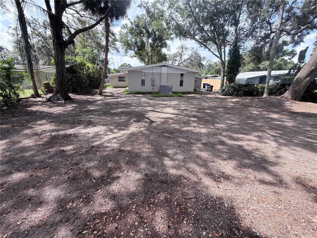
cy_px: 119
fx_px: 128
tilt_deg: -19.2
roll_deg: -1.2
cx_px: 158
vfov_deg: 85.7
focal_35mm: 14
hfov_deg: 102.1
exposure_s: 1/502
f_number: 2.2
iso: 64
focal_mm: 2.22
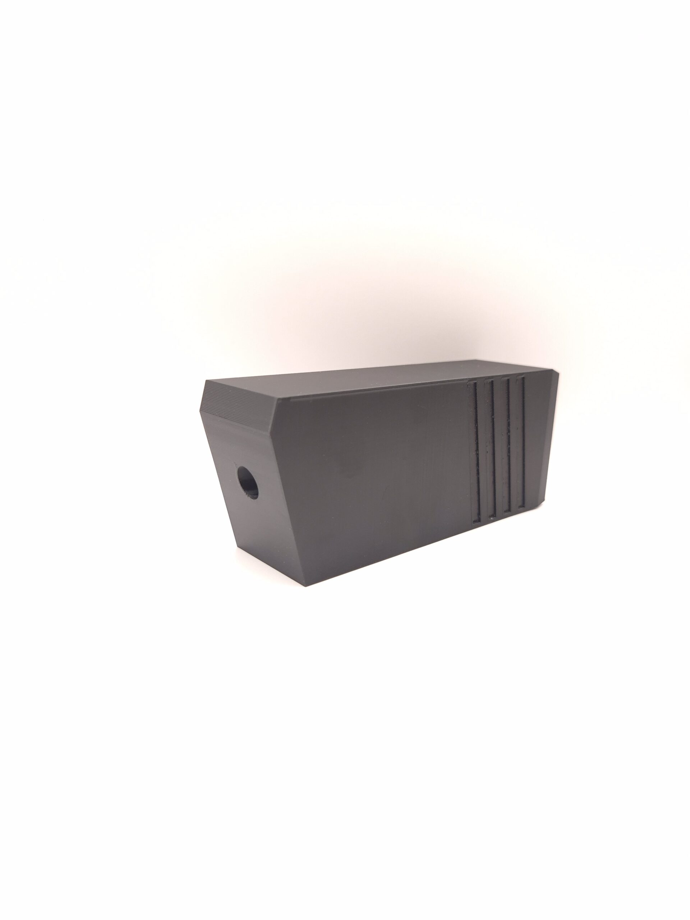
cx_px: 345
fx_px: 611
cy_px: 460
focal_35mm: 23
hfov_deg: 58.9
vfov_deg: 73.9
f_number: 1.8
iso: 200
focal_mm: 5.4
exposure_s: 1/180
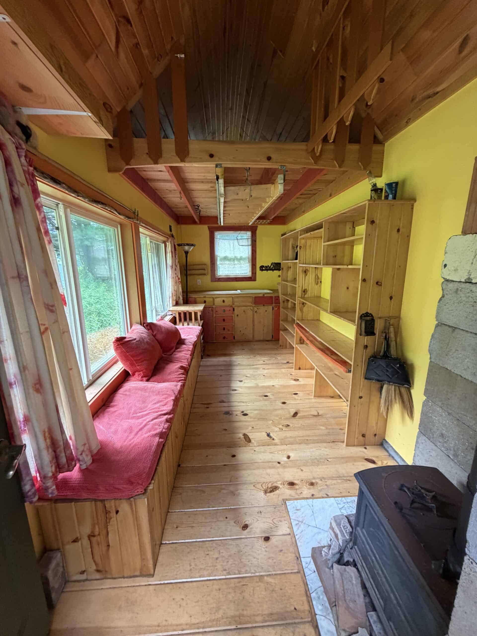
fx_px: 257
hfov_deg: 85.7
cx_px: 238
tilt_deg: -12.7
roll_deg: +1.7
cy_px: 318
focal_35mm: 14
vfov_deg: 102.1
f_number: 2.2
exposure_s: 1/67
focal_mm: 2.22
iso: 320
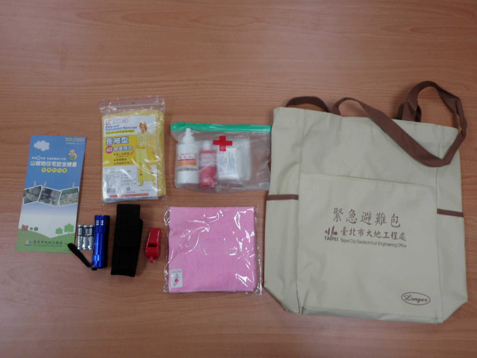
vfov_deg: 49.7
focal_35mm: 28
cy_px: 179
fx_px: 386
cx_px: 238
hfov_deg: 63.4
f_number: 3.5
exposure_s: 1/30
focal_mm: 5
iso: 64
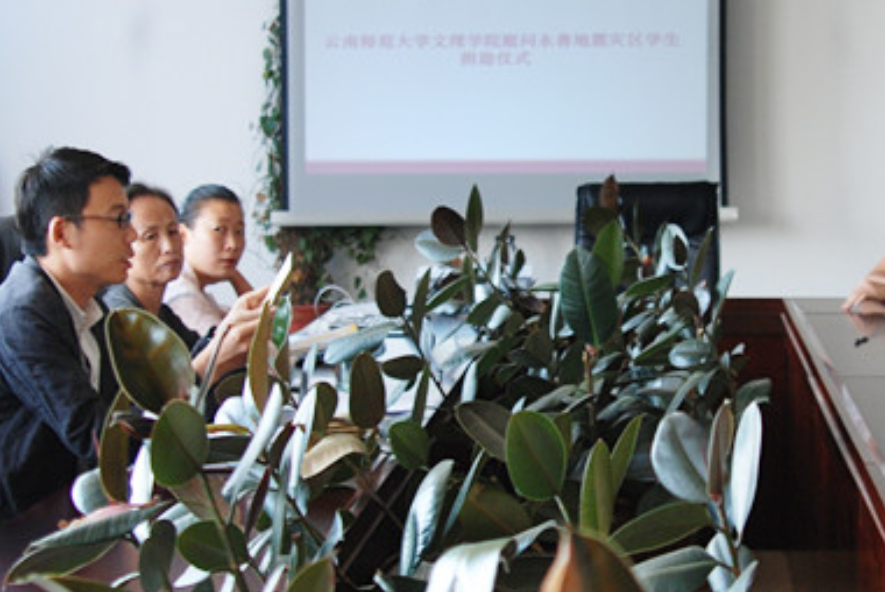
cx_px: 631
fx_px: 2485
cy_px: 239
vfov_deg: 13.6
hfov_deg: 20.1
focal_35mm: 101
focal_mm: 32
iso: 250
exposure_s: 1/50
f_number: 3.8
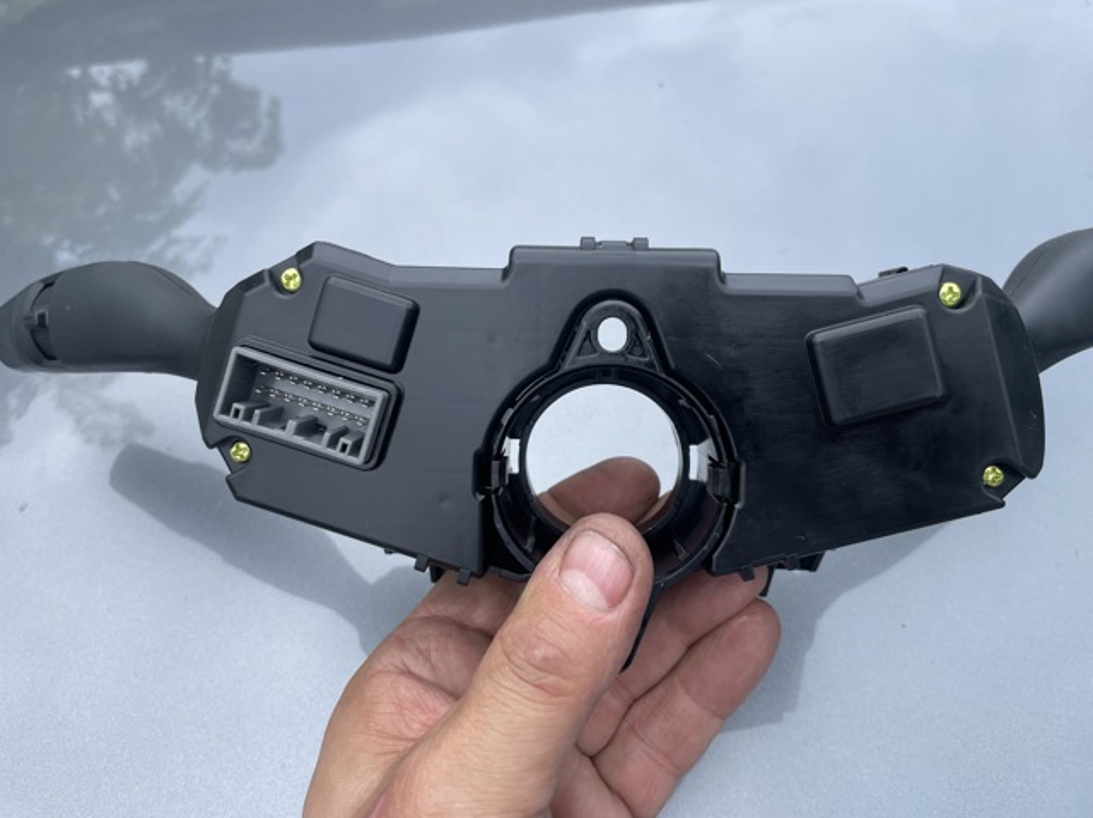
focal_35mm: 26
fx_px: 820
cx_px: 546
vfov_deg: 53.0
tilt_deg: -41.4
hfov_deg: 67.3
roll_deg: +5.8
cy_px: 409
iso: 32
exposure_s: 1/1171
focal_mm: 4.2
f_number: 1.6
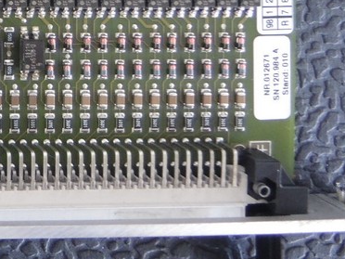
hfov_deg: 15.9
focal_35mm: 109
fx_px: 1086
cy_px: -158
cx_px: -236
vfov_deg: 12.7
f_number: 2
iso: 400
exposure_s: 1/30
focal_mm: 6
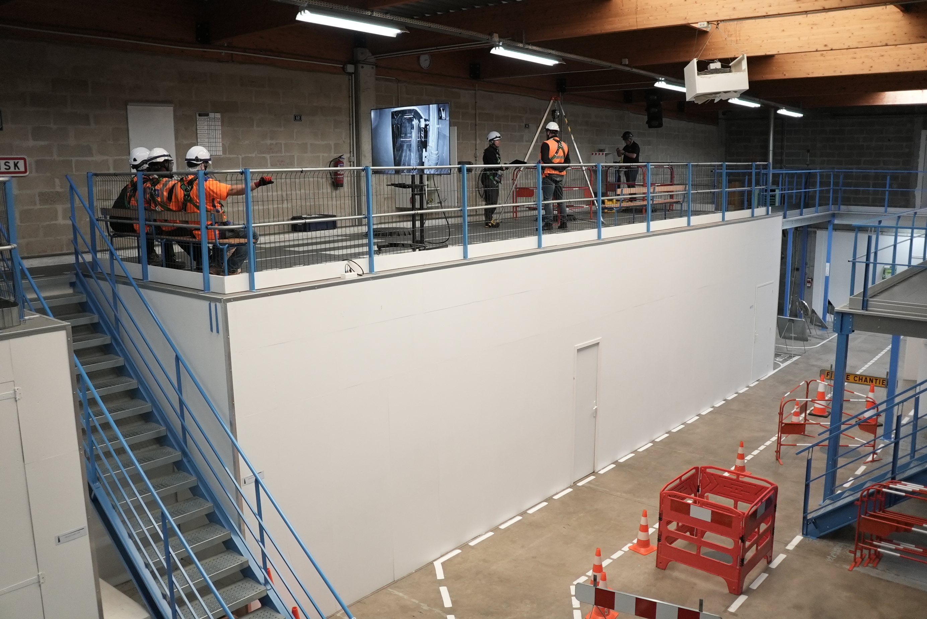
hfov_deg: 61.9
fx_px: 773
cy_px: 310
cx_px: 464
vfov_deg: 43.6
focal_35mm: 30
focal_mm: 20
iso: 2000
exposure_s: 1/100
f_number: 2.8
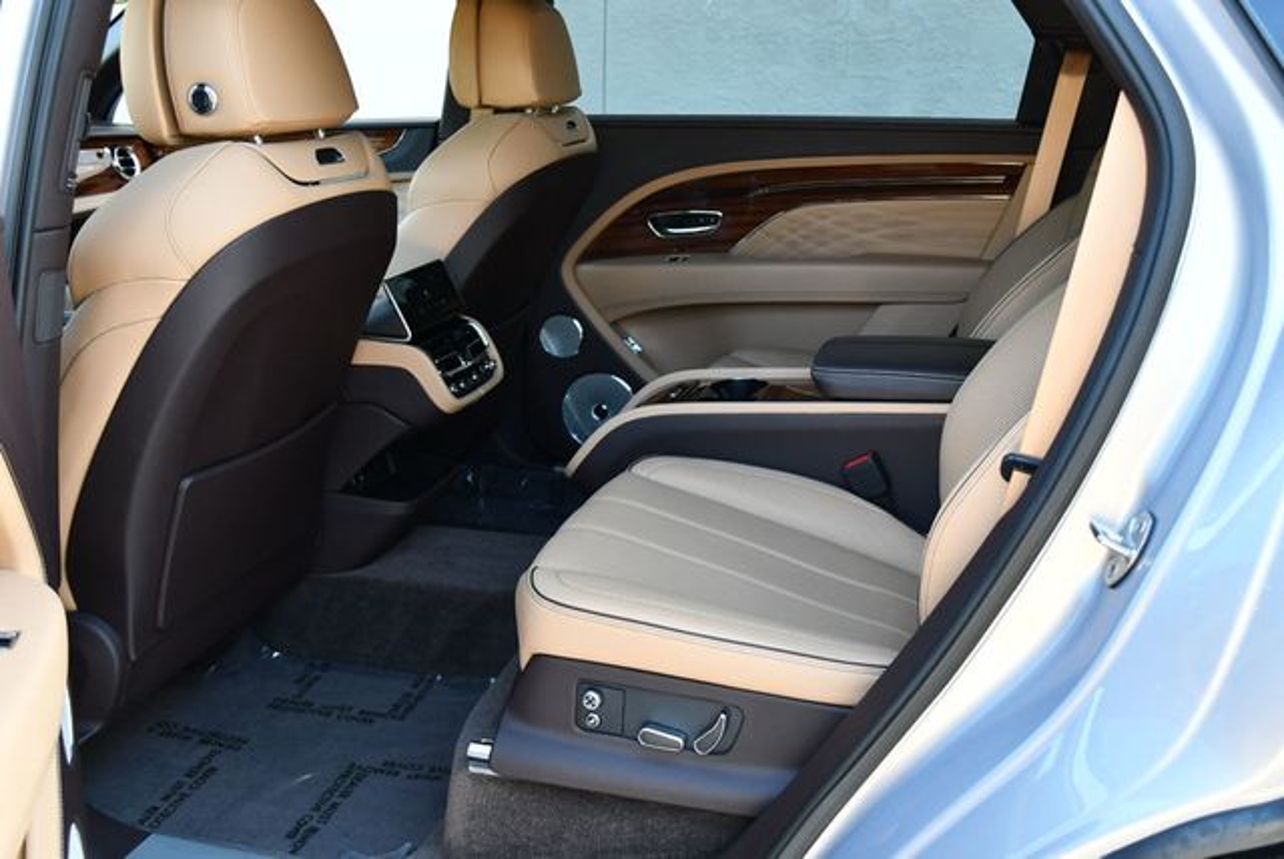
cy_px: 430
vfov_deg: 36.9
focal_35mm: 36
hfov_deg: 53.1
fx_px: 1285
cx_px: 642
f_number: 3.5
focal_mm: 18
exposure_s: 1/250
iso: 720
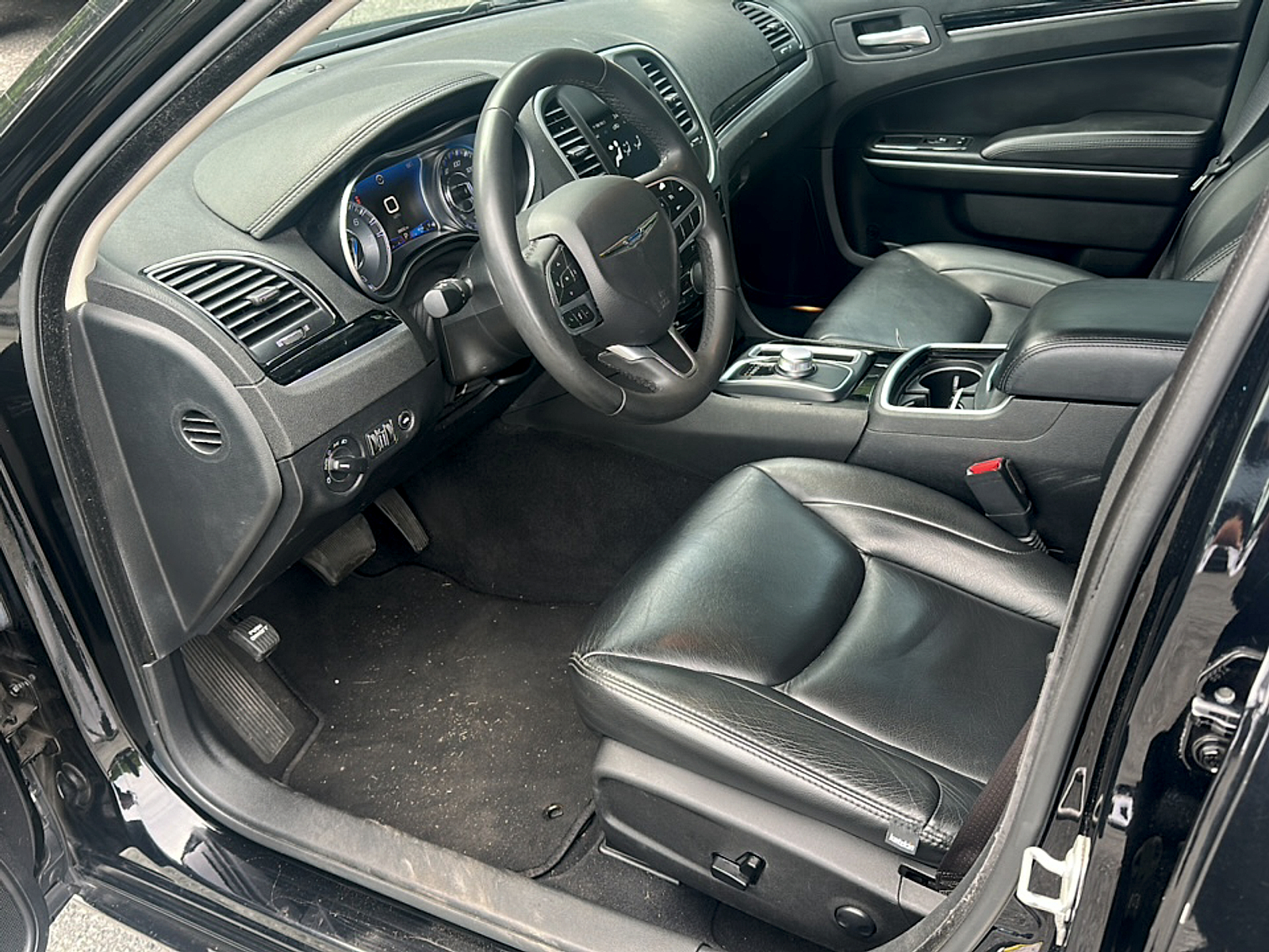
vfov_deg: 54.9
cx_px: 634
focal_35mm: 25
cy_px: 476
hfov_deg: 69.4
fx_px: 916
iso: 50
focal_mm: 6.86
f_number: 1.78
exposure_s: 1/108
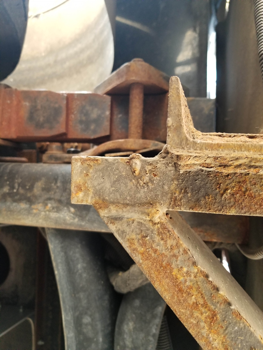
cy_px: 175
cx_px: 132
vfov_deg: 67.3
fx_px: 263
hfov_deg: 53.1
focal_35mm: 26
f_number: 1.7
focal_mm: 4.3
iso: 400
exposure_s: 1/60
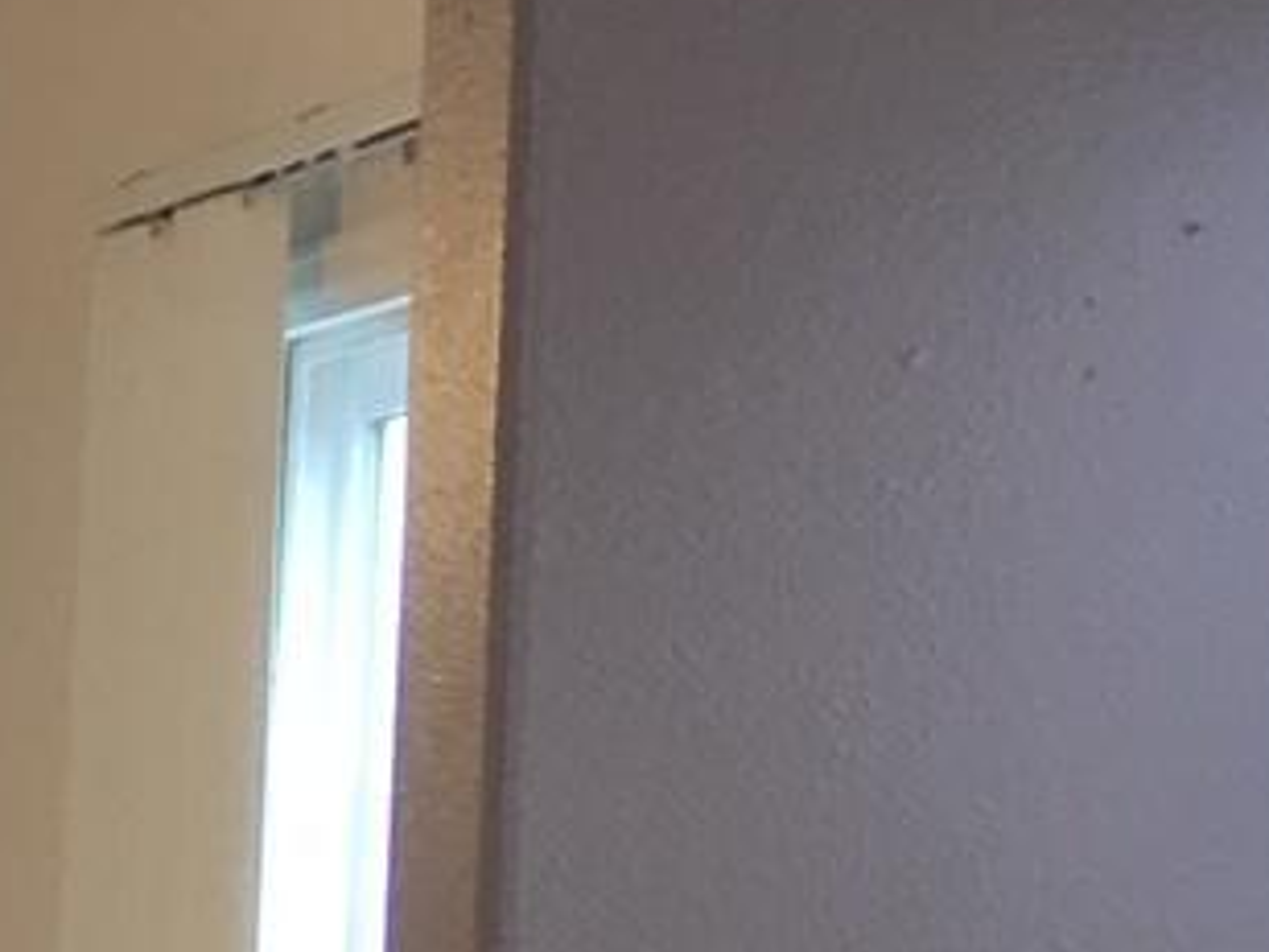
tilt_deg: -5.3
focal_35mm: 190
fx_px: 6965
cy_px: 1797
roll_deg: +0.0
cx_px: -1965
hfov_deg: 9.2
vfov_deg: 7.5
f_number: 2.2
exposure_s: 1/15
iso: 40
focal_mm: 4.15
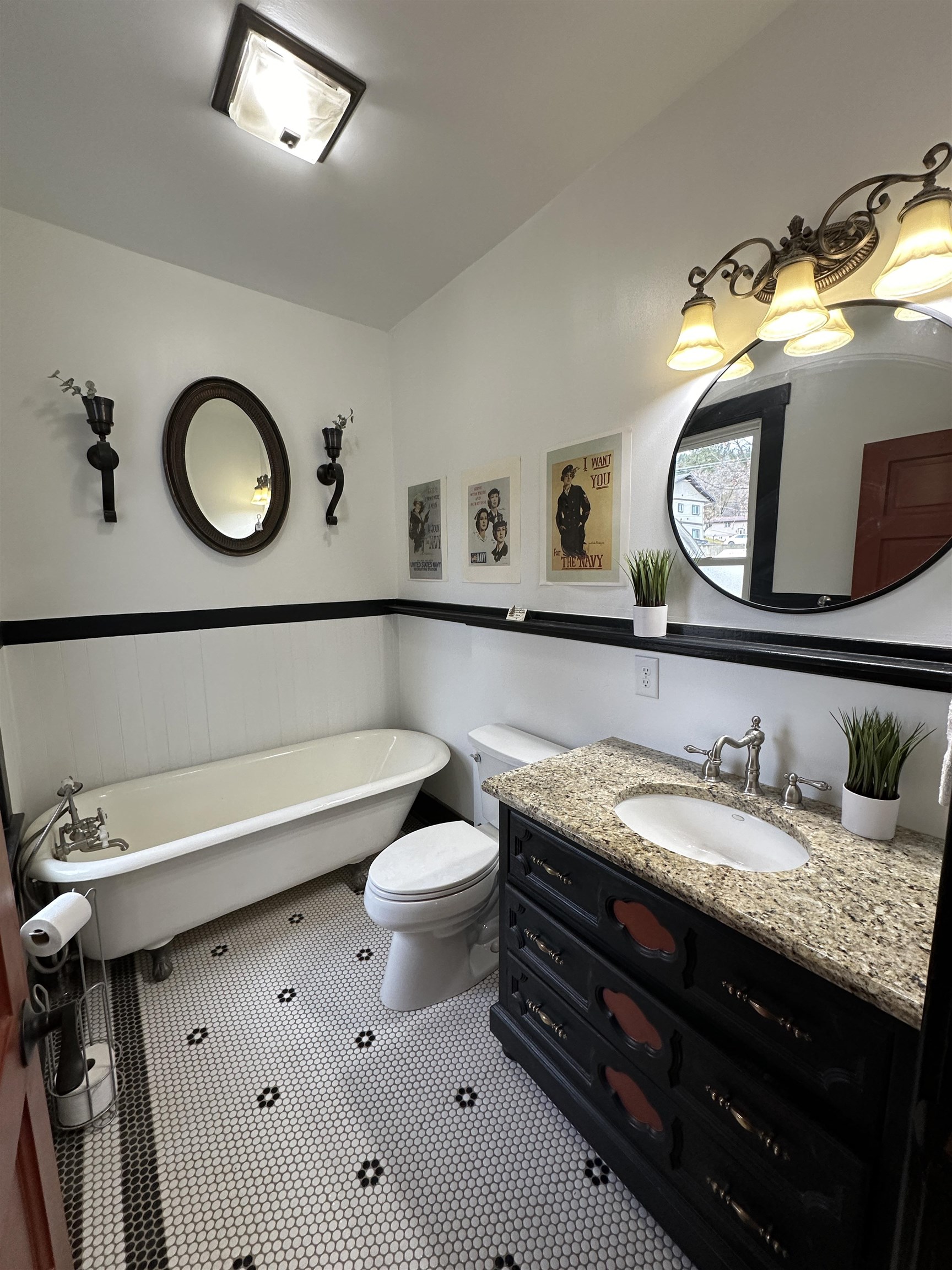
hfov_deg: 85.7
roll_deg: +0.4
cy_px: 635
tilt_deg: -7.0
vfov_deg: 102.1
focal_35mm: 14
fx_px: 513
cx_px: 476
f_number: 2.2
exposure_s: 1/120
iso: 160
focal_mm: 2.22
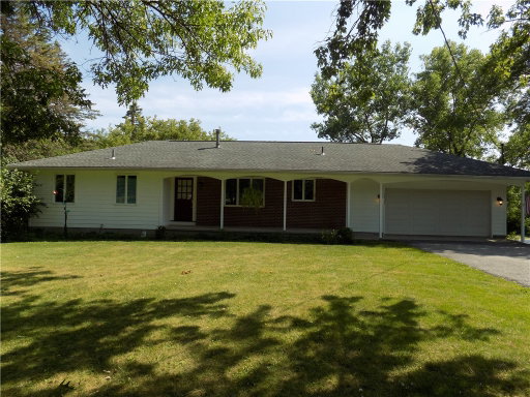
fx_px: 352
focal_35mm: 23
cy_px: 198
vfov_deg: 58.9
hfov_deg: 73.9
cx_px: 265
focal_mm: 4
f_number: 3.1
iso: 80
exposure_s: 1/640
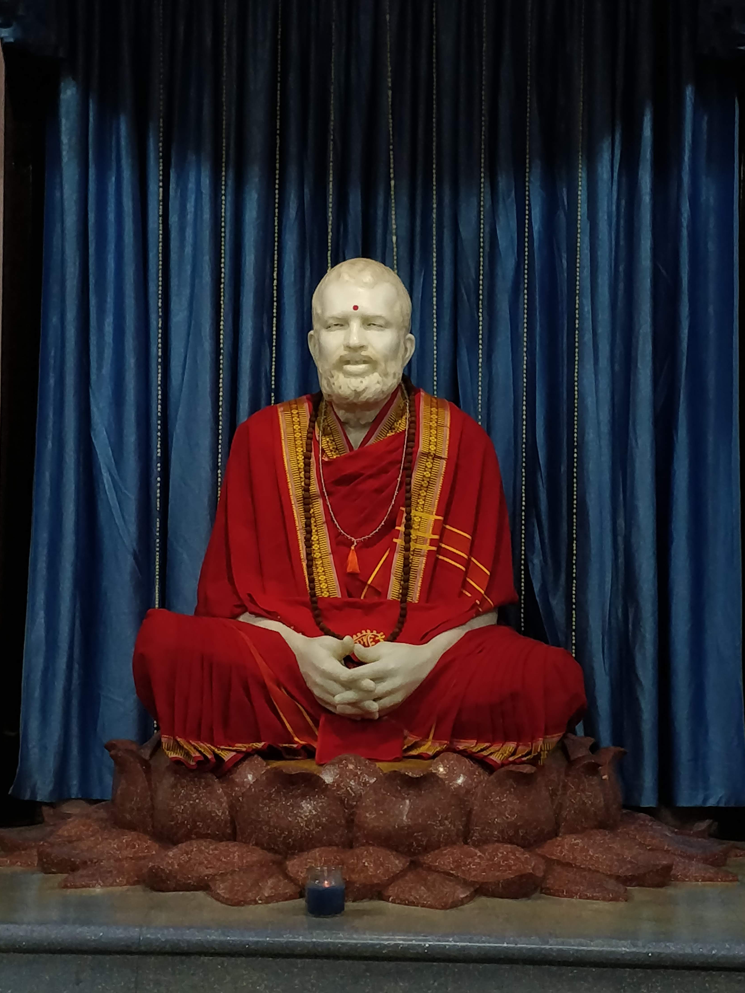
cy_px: 512
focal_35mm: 25
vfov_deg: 69.4
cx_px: 372
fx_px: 717
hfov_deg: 54.9
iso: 640
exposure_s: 1/50
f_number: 1.7
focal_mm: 4.1
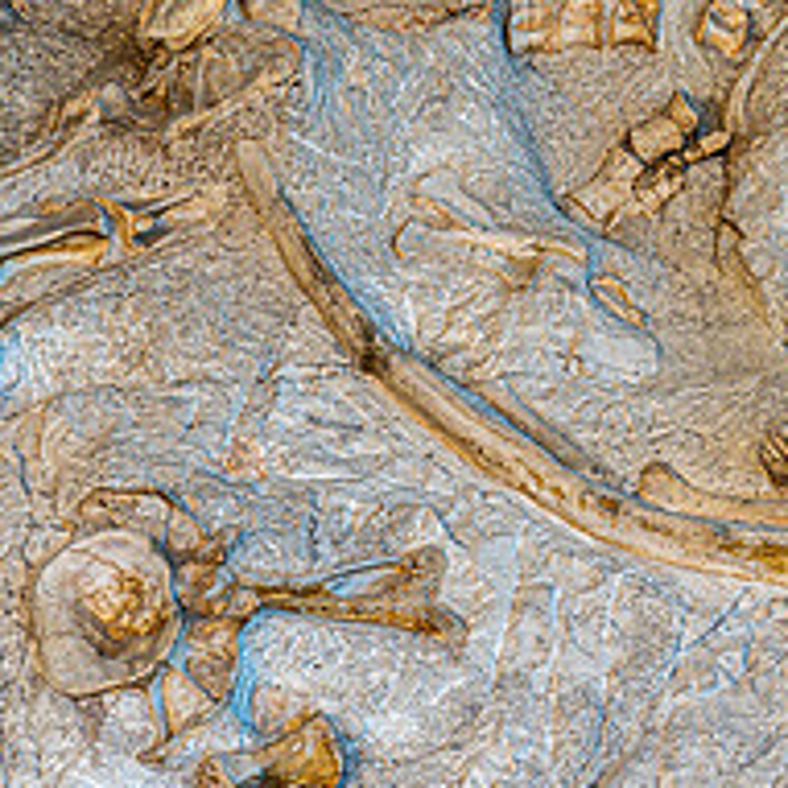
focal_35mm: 181
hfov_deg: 9.6
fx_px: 4662
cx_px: 573
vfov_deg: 9.6
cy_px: 576
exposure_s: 1/160
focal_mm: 70
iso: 500
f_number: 4
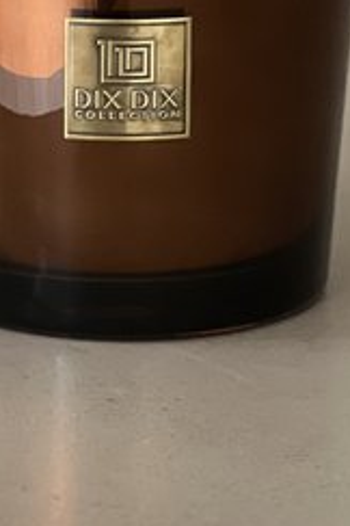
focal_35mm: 264
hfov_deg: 5.2
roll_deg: +1.5
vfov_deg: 7.7
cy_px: -106
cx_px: -184
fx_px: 3850
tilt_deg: -10.6
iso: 320
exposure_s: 1/40
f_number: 2.8
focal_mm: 9
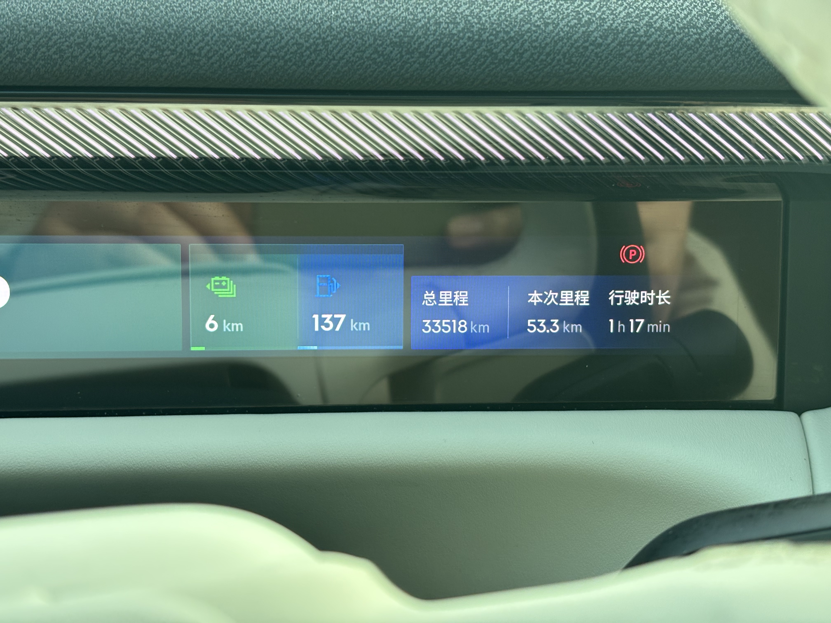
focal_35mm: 52
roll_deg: -0.8
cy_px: 312
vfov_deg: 28.0
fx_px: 1248
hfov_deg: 36.8
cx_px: 416
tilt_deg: -19.7
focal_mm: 5.96
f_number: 1.6
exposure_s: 1/60
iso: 64
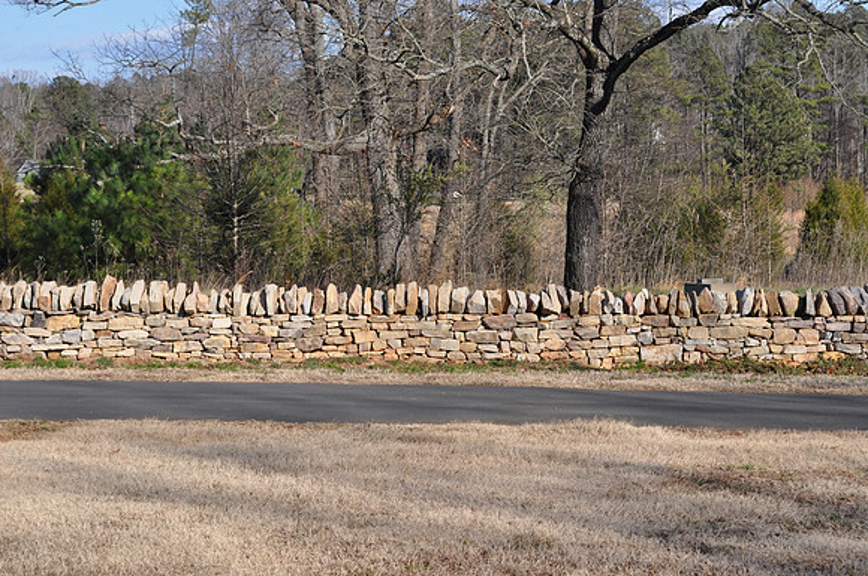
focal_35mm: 82
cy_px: 288
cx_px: 434
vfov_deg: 16.5
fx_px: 1986
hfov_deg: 24.6
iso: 200
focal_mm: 55
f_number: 10
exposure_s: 1/400
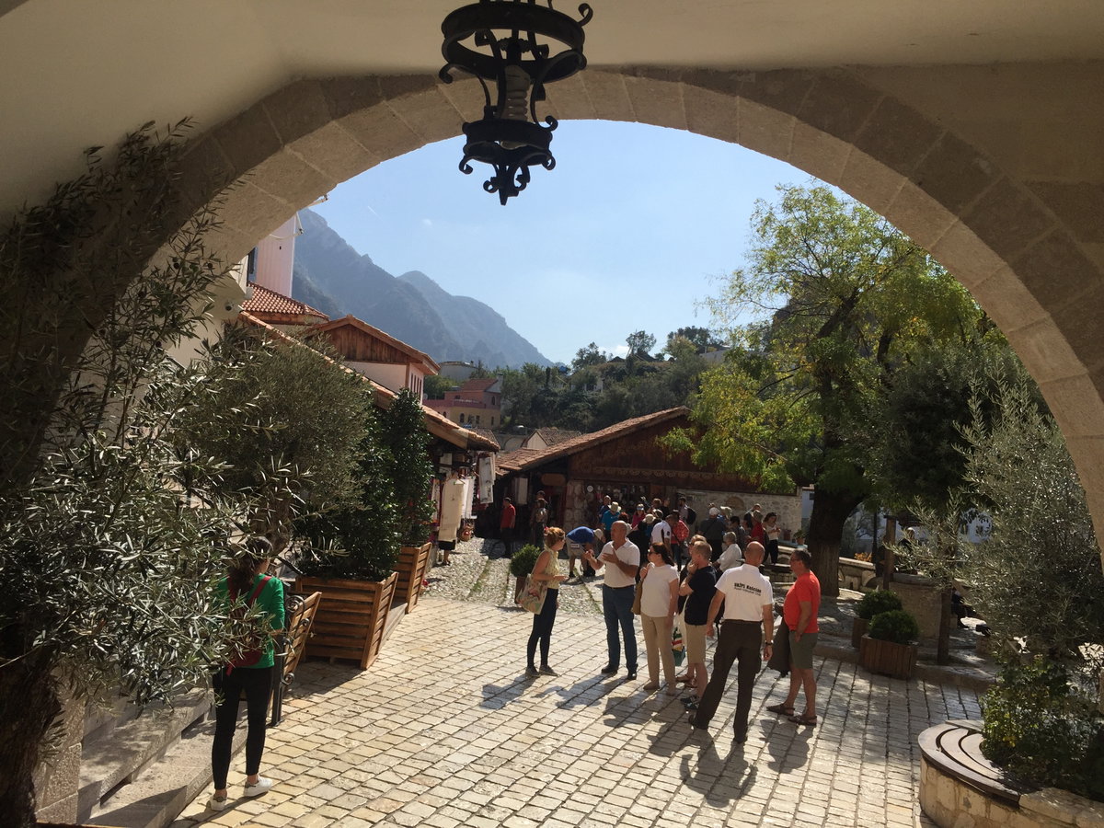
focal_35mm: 29
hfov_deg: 61.7
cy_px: 414
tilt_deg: +3.0
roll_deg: -5.0
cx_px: 552
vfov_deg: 48.2
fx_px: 925
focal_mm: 4.15
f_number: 2.2
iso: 32
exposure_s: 1/3968
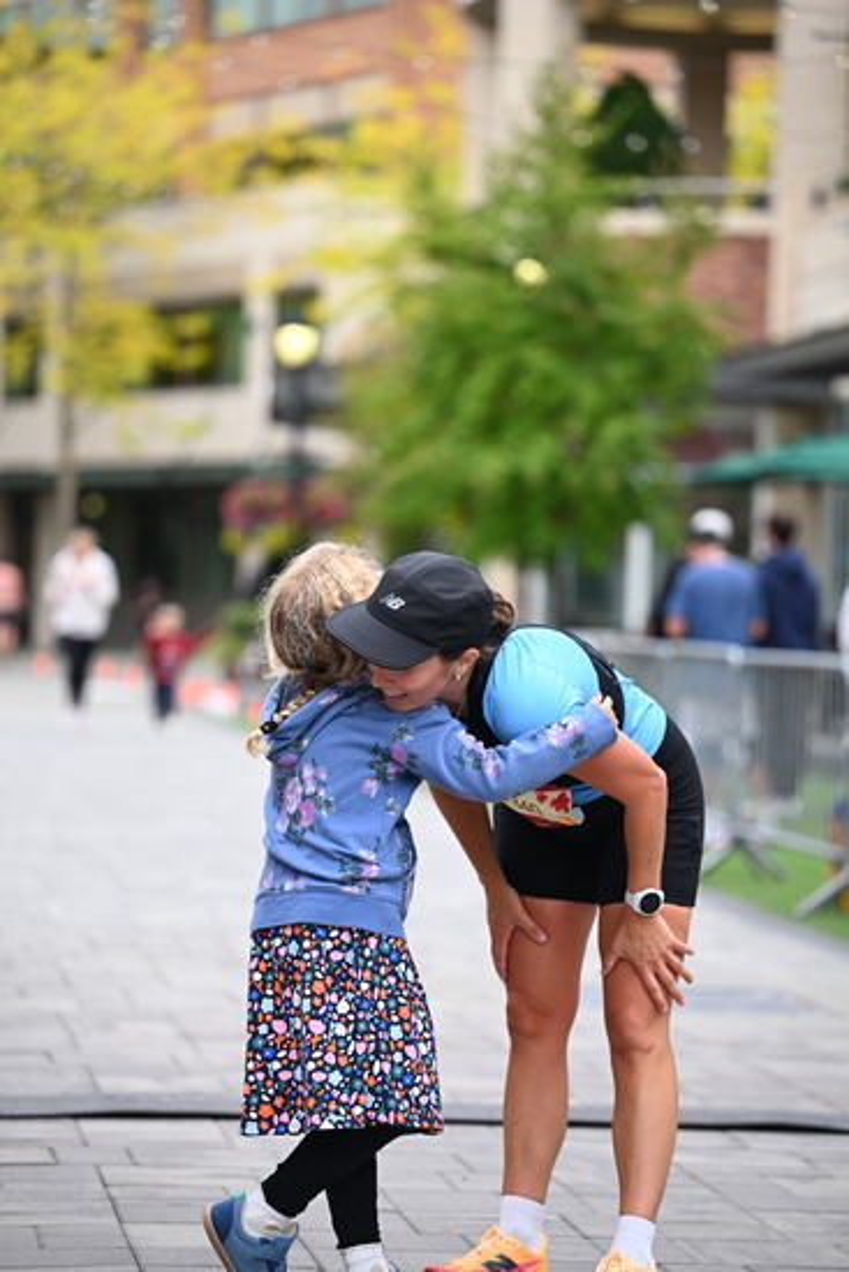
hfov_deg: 11.0
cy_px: 636
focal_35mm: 125
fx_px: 4419
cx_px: 424
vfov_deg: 16.4
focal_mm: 125
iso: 640
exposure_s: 1/1600
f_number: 2.8
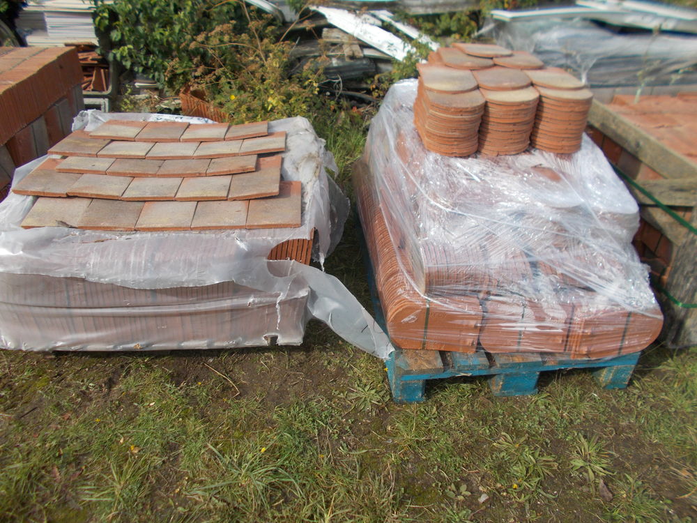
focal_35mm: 26
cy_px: 262
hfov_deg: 67.3
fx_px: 524
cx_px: 348
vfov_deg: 53.1
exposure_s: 1/100
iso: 80
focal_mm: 4.6
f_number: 8
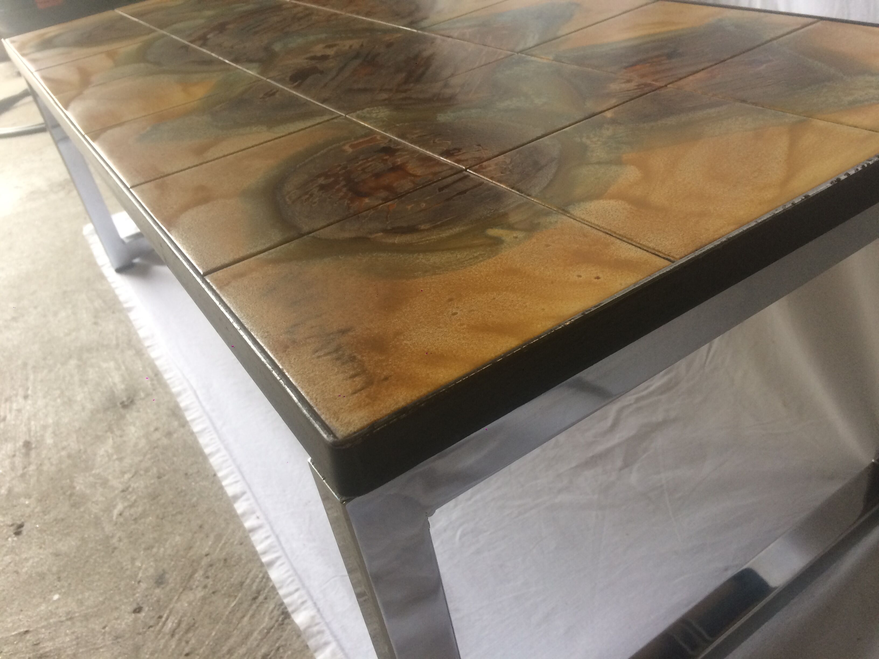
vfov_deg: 48.2
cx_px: 440
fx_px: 736
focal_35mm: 29
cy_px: 330
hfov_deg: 61.7
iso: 40
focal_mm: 4.15
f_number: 2.2
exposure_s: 1/33
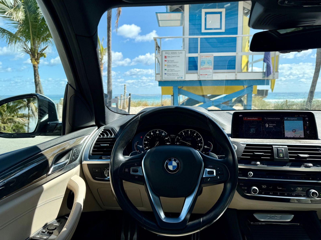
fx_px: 223
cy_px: 120
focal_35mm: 24
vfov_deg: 56.8
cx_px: 160
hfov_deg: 71.6
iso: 80
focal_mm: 6.76
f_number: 1.78
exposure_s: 1/2299
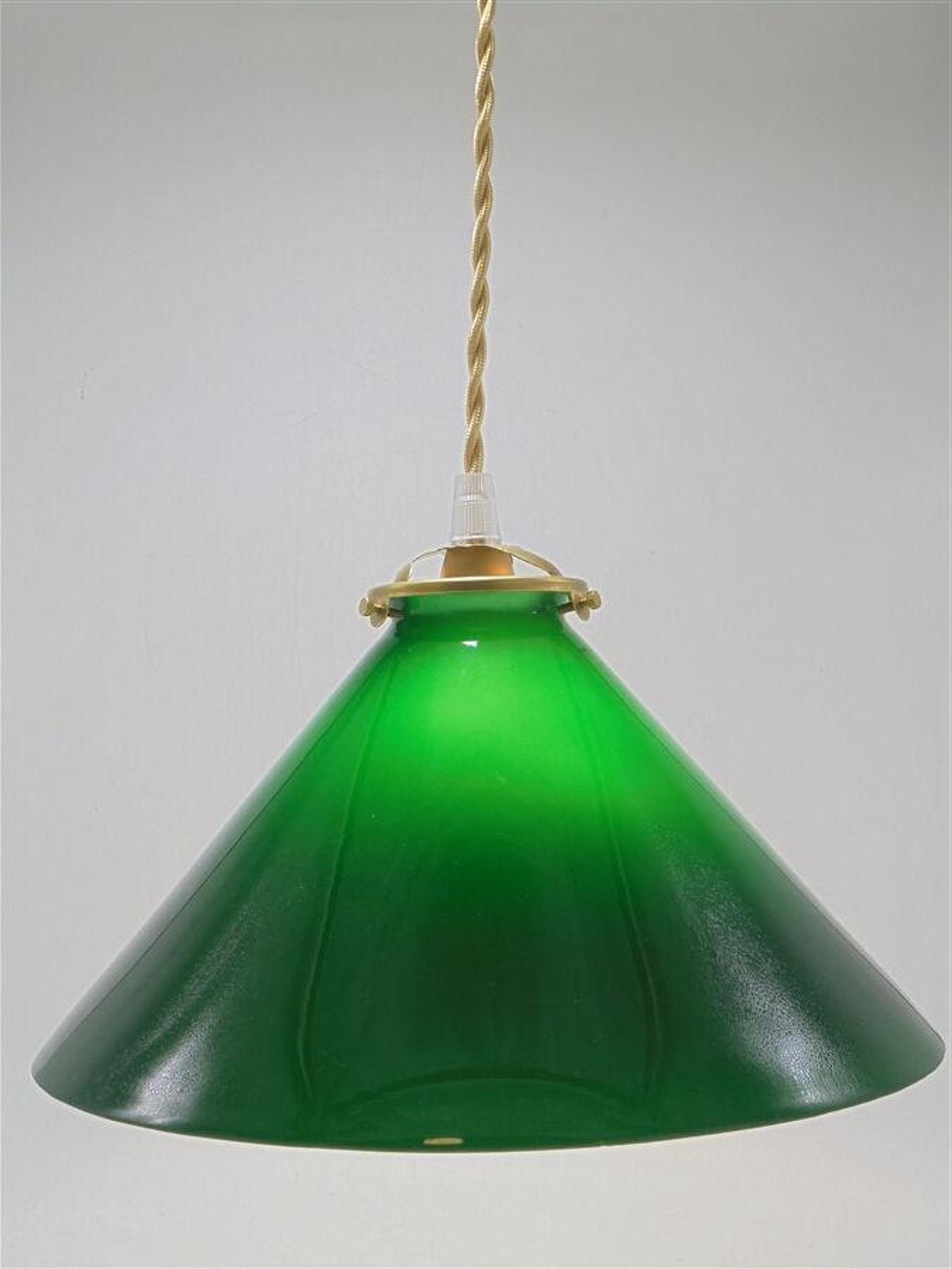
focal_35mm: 43
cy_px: 634
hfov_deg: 33.6
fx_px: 1577
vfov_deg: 43.9
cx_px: 476
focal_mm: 7.8
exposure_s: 1/50
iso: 100
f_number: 4.5
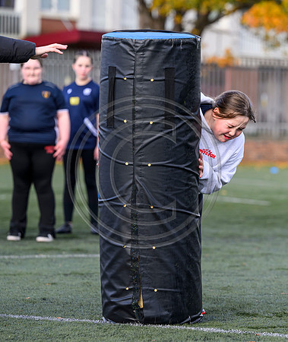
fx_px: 2015
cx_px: 244
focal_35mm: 195
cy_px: 173
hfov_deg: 8.2
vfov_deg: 9.7
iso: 500
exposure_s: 1/1250
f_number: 3.2
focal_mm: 125
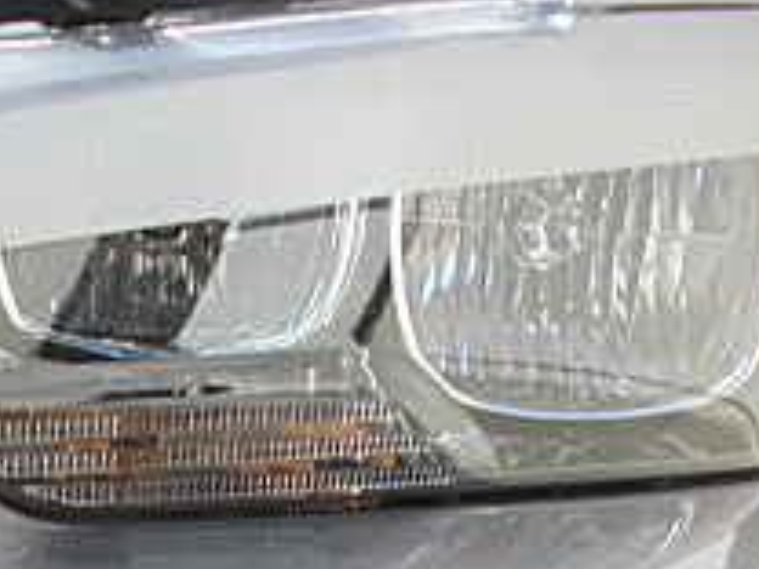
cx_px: -182
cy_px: 810
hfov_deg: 16.9
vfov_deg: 12.8
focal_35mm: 111
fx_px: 2434
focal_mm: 6.3
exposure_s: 1/400
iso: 50
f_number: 2.8
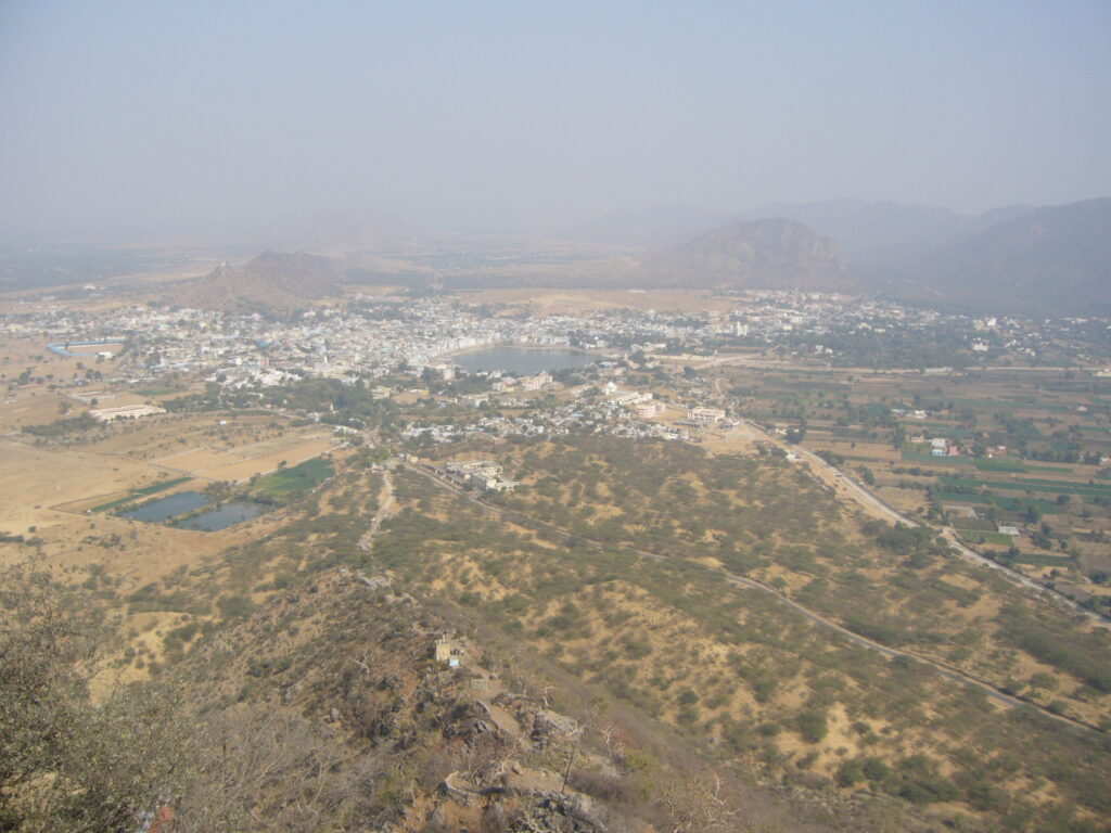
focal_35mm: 35
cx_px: 556
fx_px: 1123
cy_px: 416
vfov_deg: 40.7
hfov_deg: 52.6
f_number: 5.6
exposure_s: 1/500
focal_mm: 5.8
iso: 80
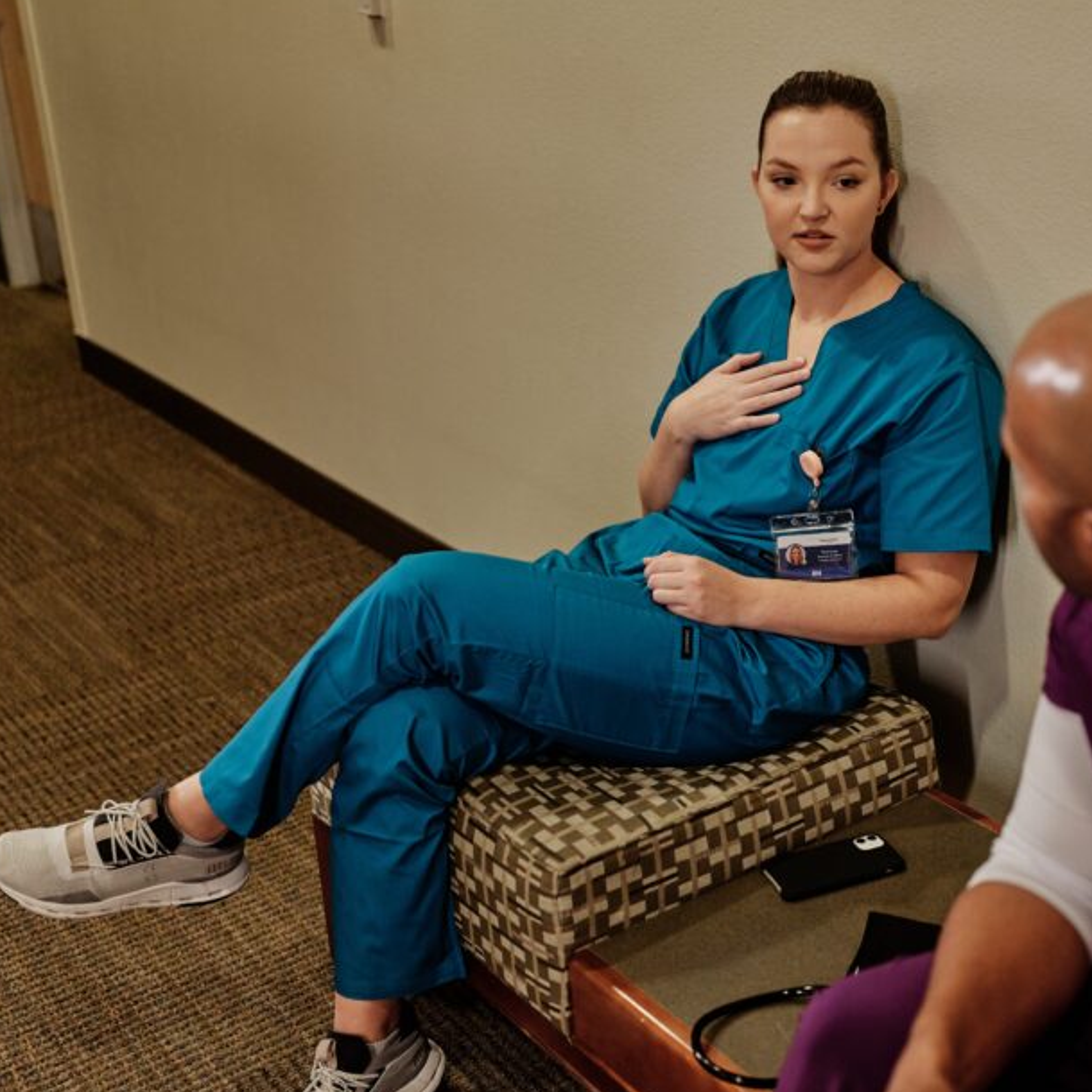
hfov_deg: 33.5
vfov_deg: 34.0
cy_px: 568
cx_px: 787
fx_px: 1785
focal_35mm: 50
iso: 800
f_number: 2.2
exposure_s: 1/250
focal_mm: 35
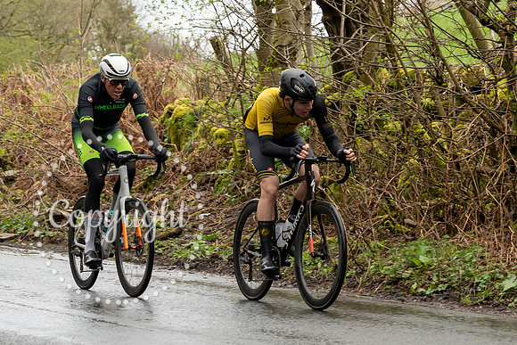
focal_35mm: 143
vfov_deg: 9.6
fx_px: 2049
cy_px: 192
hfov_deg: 14.4
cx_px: 335
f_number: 4
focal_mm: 66
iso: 640
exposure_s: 1/800
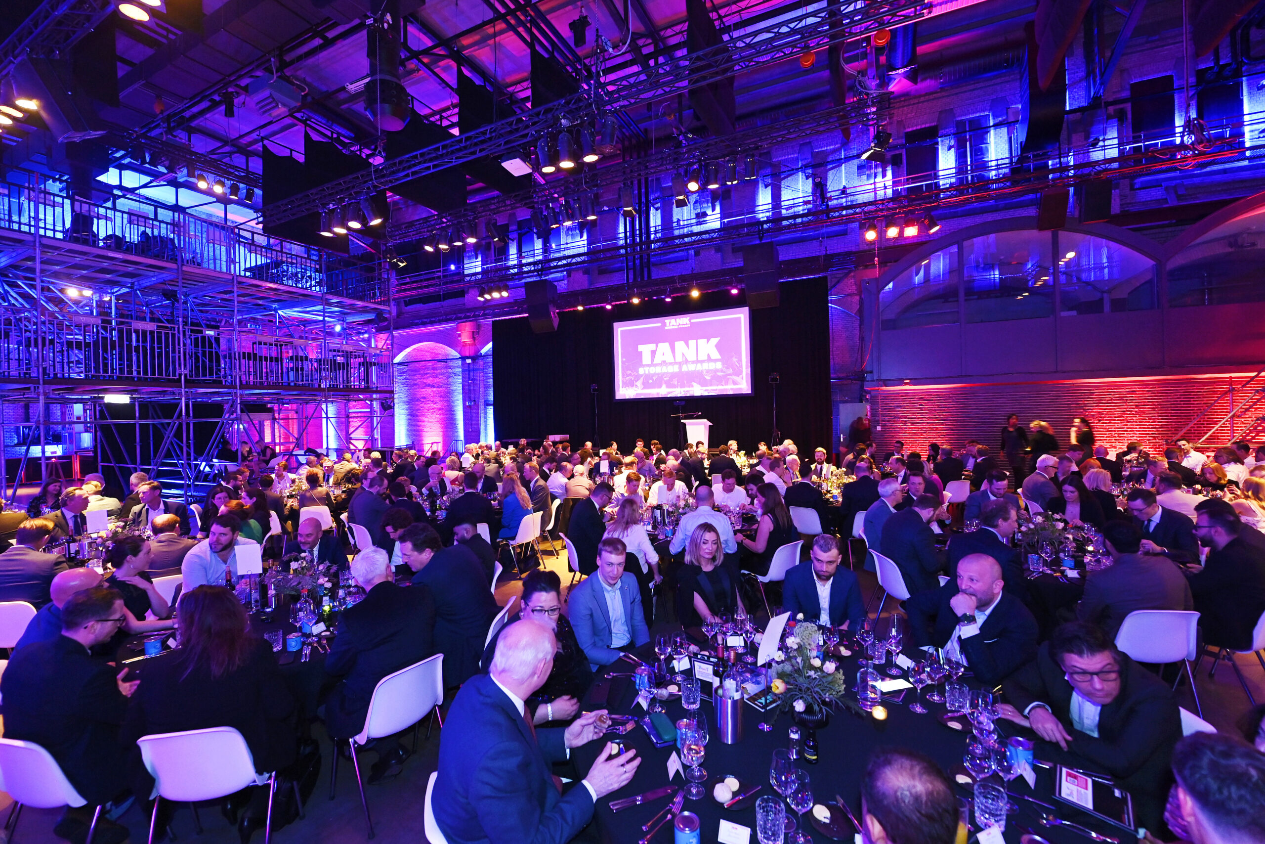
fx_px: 527
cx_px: 632
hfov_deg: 100.4
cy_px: 422
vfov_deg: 77.3
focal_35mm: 15
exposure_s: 1/13
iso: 4000
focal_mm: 15
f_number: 5
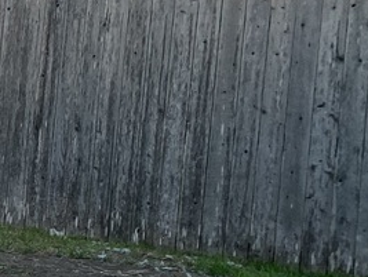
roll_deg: +0.7
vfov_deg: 10.6
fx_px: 1490
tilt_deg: -6.1
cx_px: -605
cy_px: 124
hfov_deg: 11.0
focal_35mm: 140
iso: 32
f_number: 1.8
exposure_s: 1/121
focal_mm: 4.25
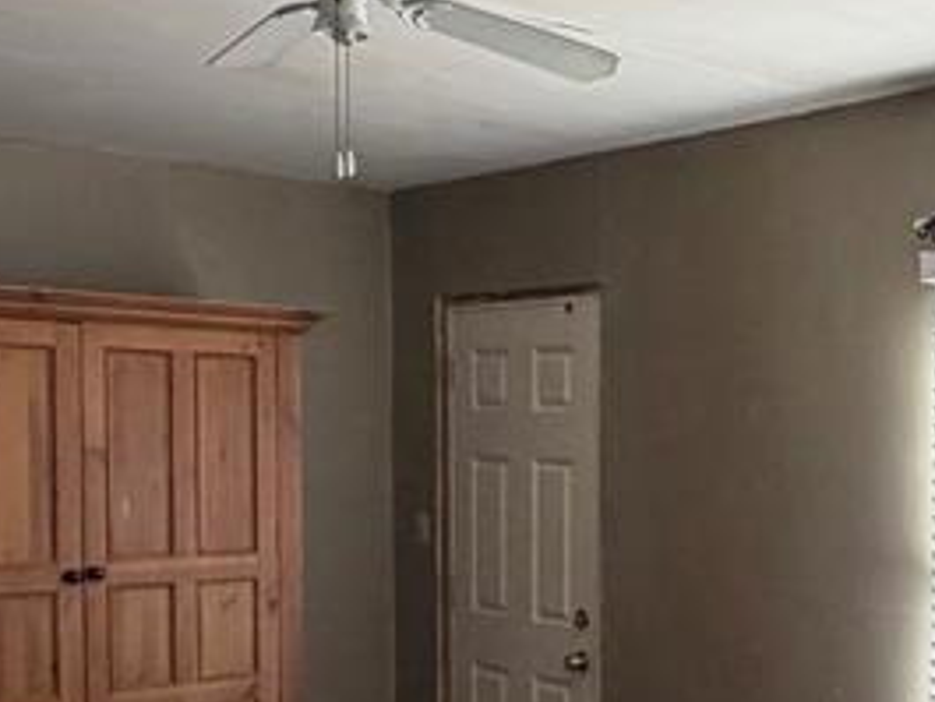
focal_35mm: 54
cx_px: 790
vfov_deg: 26.7
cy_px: 519
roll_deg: +0.1
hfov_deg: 34.1
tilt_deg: -4.2
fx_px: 1459
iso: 320
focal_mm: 2.22
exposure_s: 1/101
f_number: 2.2
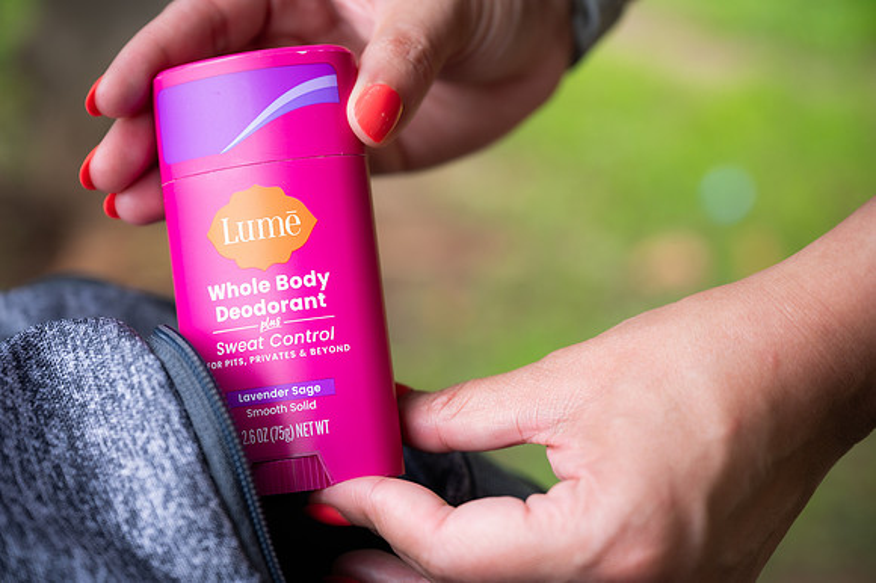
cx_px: 438
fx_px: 1702
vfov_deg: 19.4
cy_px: 292
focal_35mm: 70
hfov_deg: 28.9
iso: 200
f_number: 4
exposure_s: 1/200
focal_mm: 70
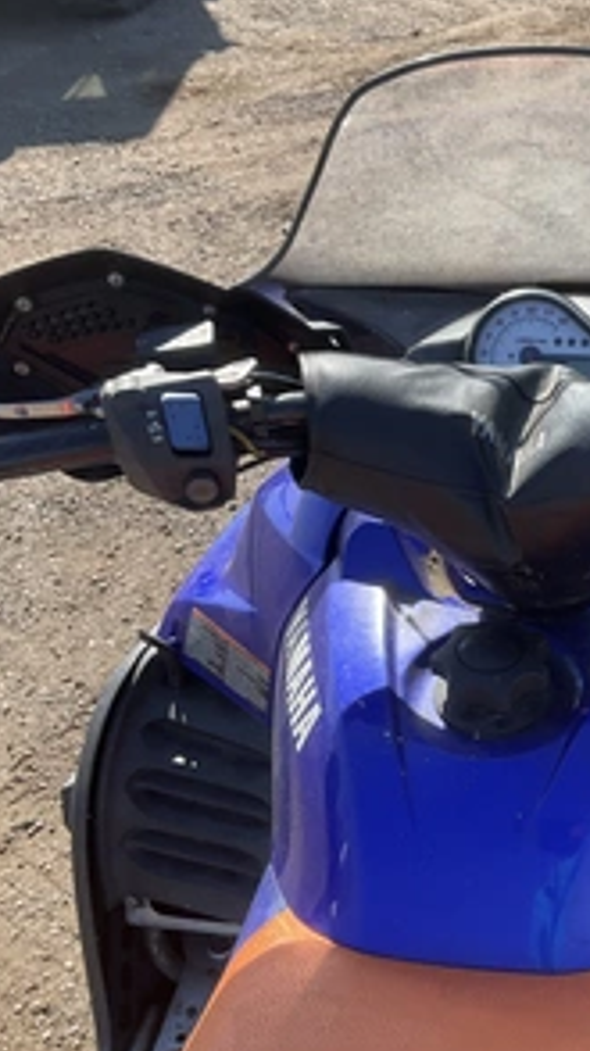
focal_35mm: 43
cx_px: 551
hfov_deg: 26.6
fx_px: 1198
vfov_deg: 47.4
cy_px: 526
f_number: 1.8
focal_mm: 3
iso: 25
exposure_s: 1/620
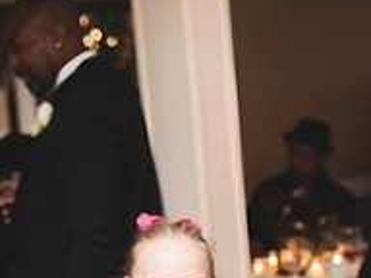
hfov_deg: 14.6
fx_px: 1447
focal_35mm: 135
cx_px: 124
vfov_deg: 10.8
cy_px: 348
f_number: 2.2
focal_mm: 35
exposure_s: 1/125
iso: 320
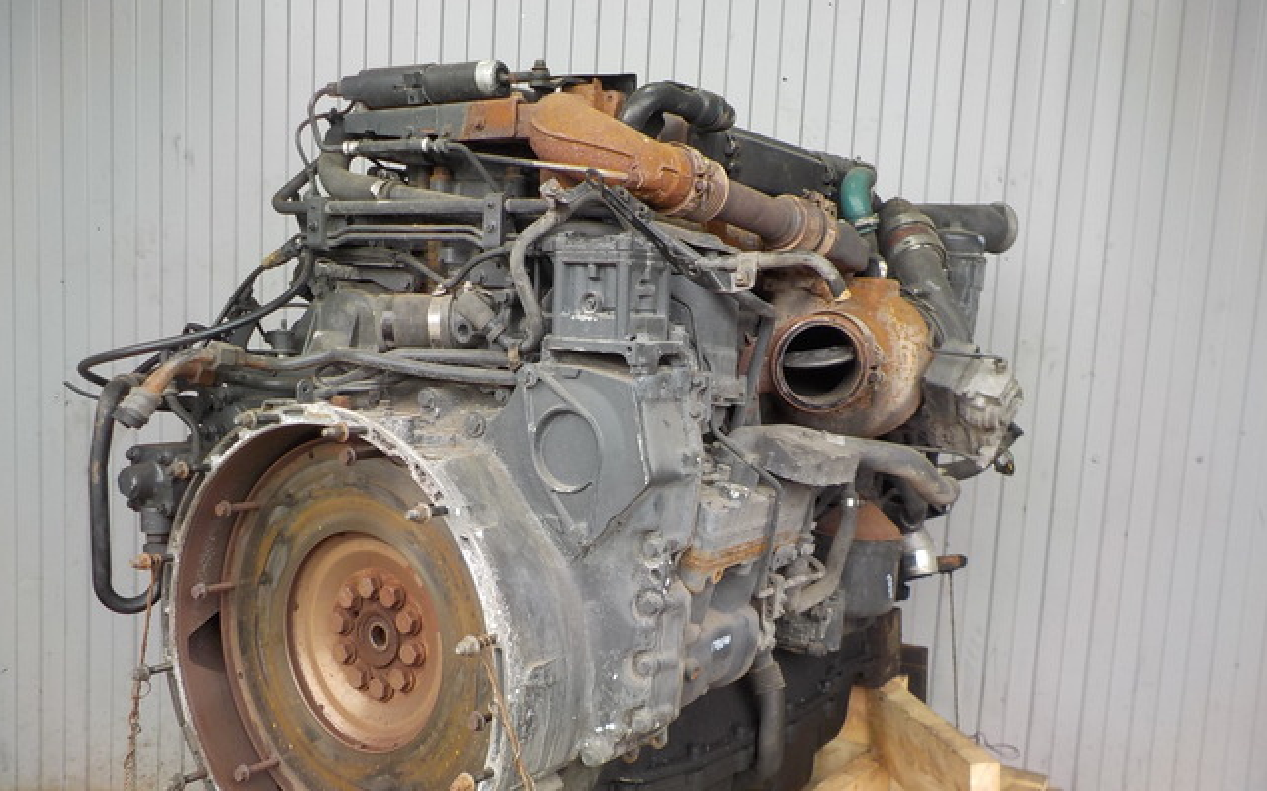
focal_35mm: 32
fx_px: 1105
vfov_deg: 39.3
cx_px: 634
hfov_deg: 59.7
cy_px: 456
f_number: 3.3
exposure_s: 1/30
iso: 125
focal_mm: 4.1
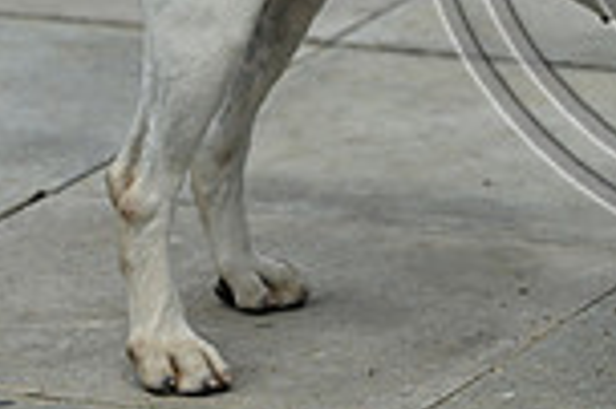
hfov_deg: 4.1
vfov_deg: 2.8
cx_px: 782
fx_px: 8478
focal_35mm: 496
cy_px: -204
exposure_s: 1/1250
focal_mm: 130
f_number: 4.5
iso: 140
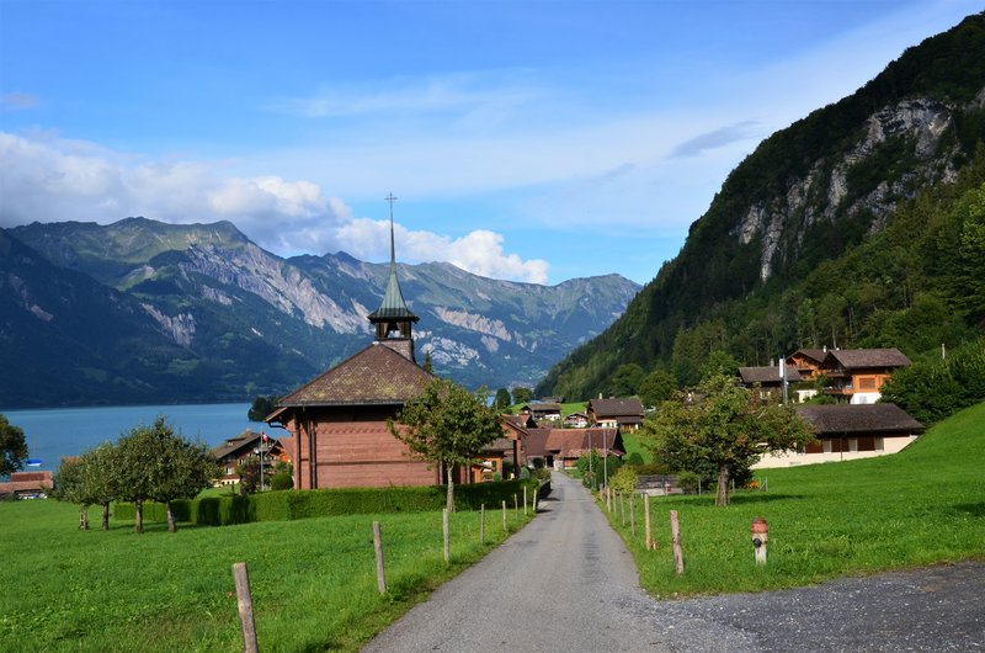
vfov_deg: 35.3
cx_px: 492
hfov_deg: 51.4
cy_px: 326
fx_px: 1024
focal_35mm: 38
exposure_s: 1/200
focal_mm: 25
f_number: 10
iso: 320
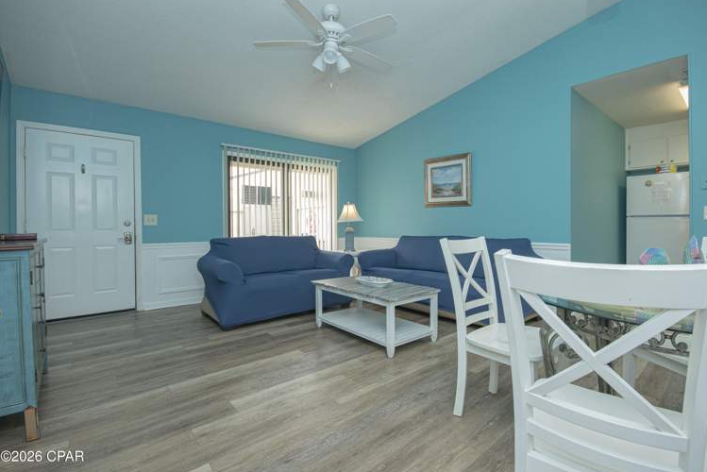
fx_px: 314
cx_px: 377
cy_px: 228
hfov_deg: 96.6
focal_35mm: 16
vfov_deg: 73.8
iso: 400
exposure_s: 1/25
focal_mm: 10
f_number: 8
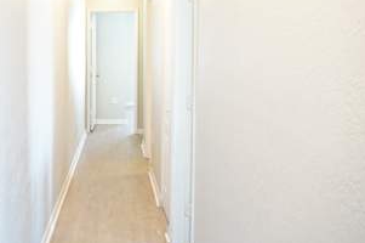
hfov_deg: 44.5
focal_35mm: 43
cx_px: 108
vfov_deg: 30.7
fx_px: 435
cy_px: 65
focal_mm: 18
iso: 4000
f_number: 3.5
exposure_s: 1/60
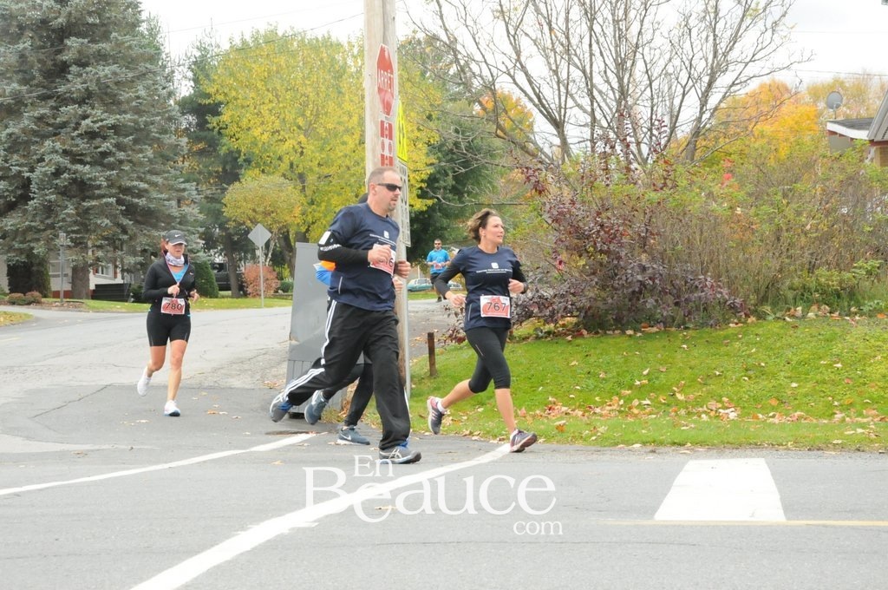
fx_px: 1848
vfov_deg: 18.1
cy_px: 295
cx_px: 444
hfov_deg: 27.0
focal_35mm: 75
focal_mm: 50
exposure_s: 1/400
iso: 2500
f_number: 10
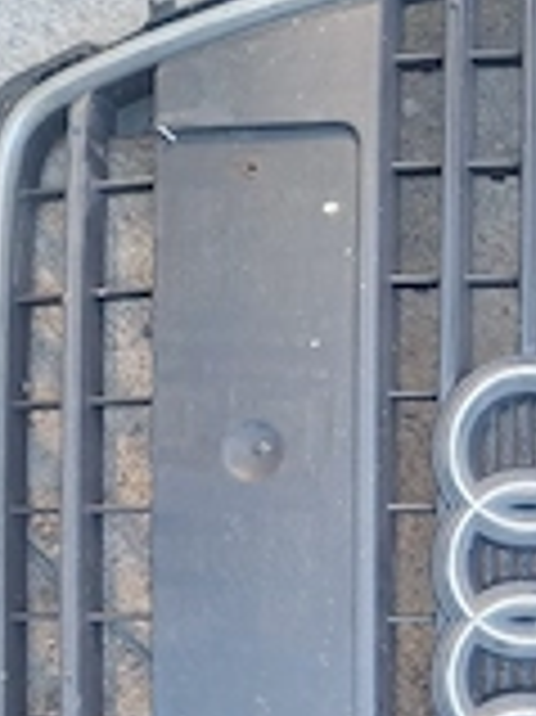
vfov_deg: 32.1
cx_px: 396
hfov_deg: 24.9
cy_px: 599
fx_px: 1199
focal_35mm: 58
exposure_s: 1/100
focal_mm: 5.54
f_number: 1.8
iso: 25
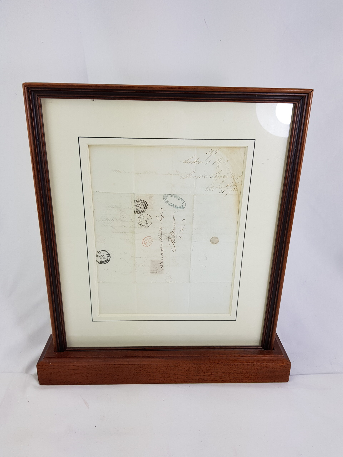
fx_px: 344
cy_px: 228
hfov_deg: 53.1
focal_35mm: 26
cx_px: 172
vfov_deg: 67.3
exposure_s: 1/191
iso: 40
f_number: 1.7
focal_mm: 4.3
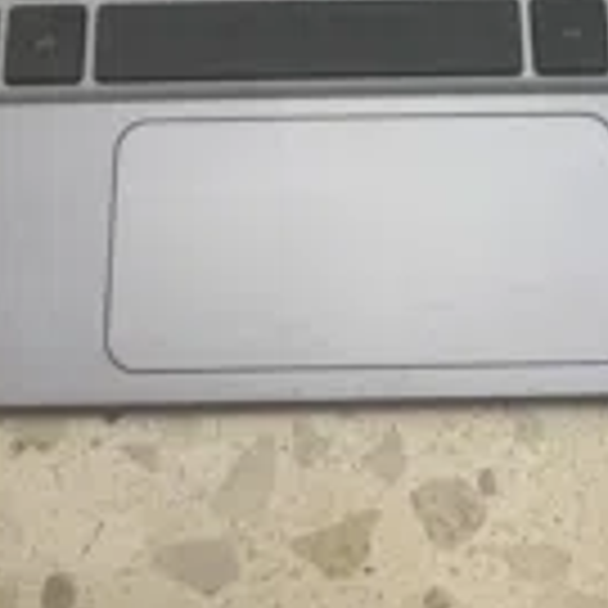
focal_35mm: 68
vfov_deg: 23.7
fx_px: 1351
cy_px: -68
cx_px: 374
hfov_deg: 25.3
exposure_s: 1/60
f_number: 1.8
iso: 200
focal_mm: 4.25
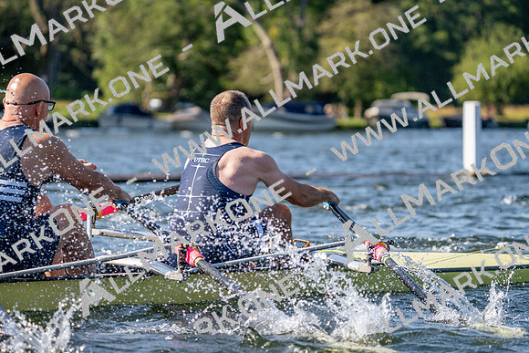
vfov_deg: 5.8
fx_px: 3513
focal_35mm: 239
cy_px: 176
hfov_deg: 8.6
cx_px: 264
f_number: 5.6
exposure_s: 1/1600
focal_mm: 239
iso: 320
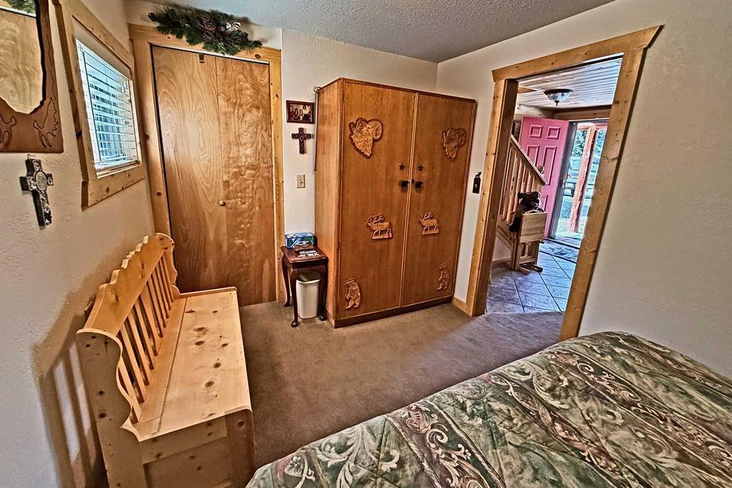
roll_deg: -2.5
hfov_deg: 100.4
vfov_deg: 77.2
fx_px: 305
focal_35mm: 15
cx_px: 373
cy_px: 223
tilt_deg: -14.4
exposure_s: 1/120
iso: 320
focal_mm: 2.22
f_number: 2.2
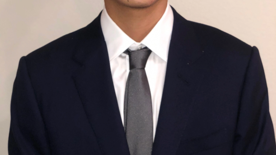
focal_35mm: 76
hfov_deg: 27.9
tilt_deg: -0.3
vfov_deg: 15.4
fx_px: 556
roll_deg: +2.2
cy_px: -22
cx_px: 138
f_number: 2.4
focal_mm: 6
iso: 80
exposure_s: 1/30
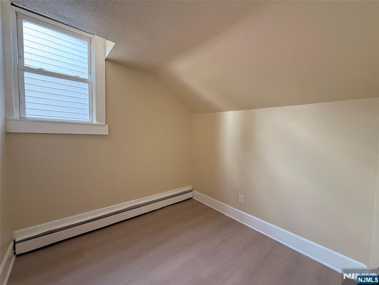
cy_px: 142
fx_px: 153
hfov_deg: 102.1
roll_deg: -0.8
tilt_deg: -2.1
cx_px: 190
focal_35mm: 14
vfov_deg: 85.7
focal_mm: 2.22
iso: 320
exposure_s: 1/99
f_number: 2.2
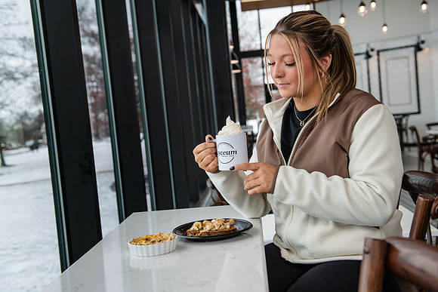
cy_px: 146
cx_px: 219
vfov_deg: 30.5
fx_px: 535
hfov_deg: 44.5
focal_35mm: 44
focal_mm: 44
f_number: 4
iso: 320
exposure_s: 1/200
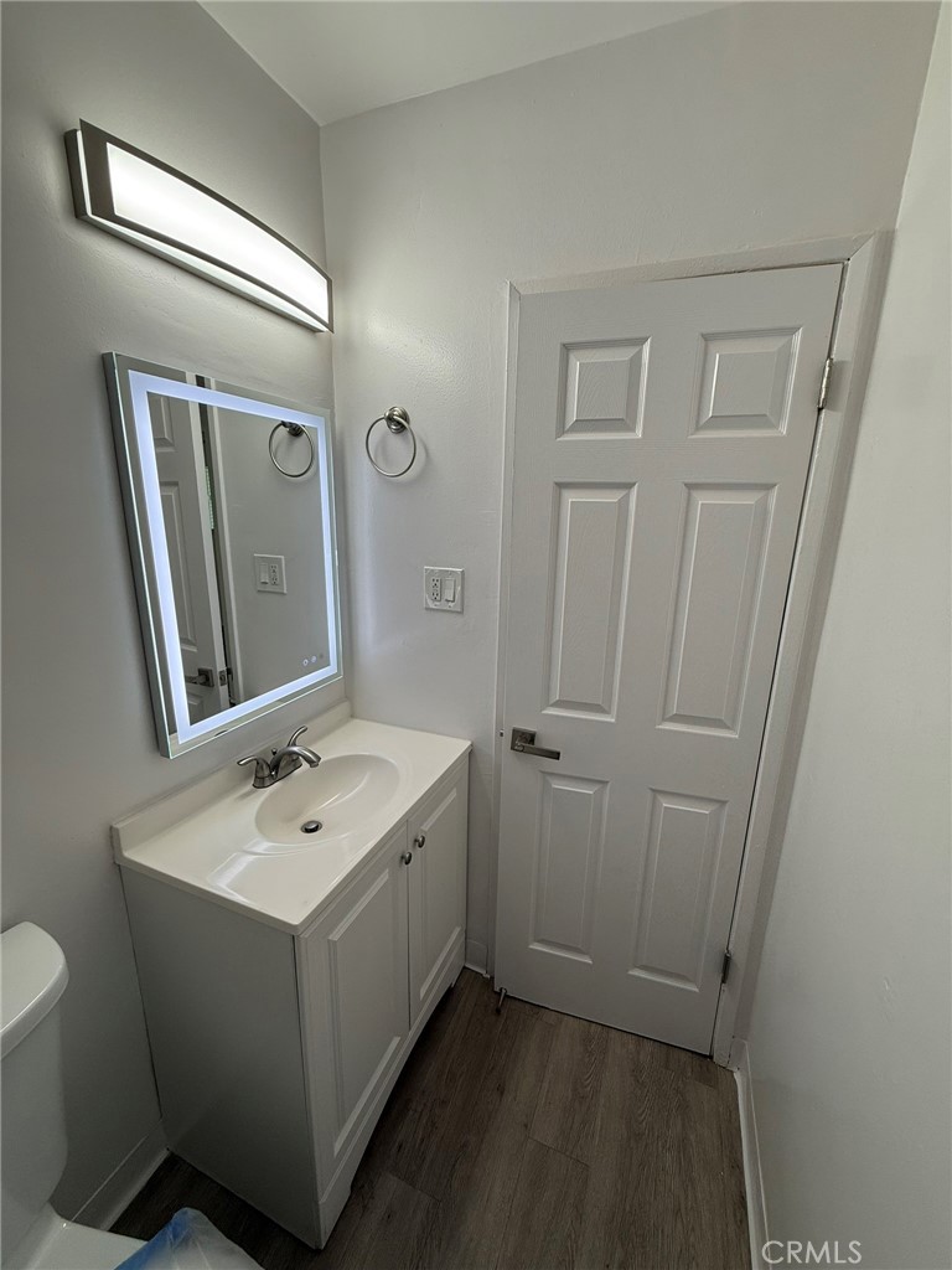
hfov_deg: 85.7
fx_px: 513
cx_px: 476
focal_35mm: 14
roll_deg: -2.0
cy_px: 635
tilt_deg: -13.2
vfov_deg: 102.1
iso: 64
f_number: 2.2
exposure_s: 1/120
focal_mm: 2.22
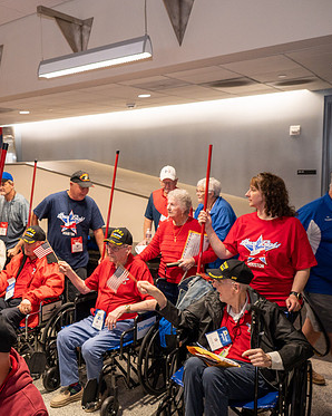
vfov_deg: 51.5
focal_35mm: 35
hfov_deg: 40.9
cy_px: 214
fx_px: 430
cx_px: 81
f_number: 4.5
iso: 1400
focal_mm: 24
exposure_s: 1/60
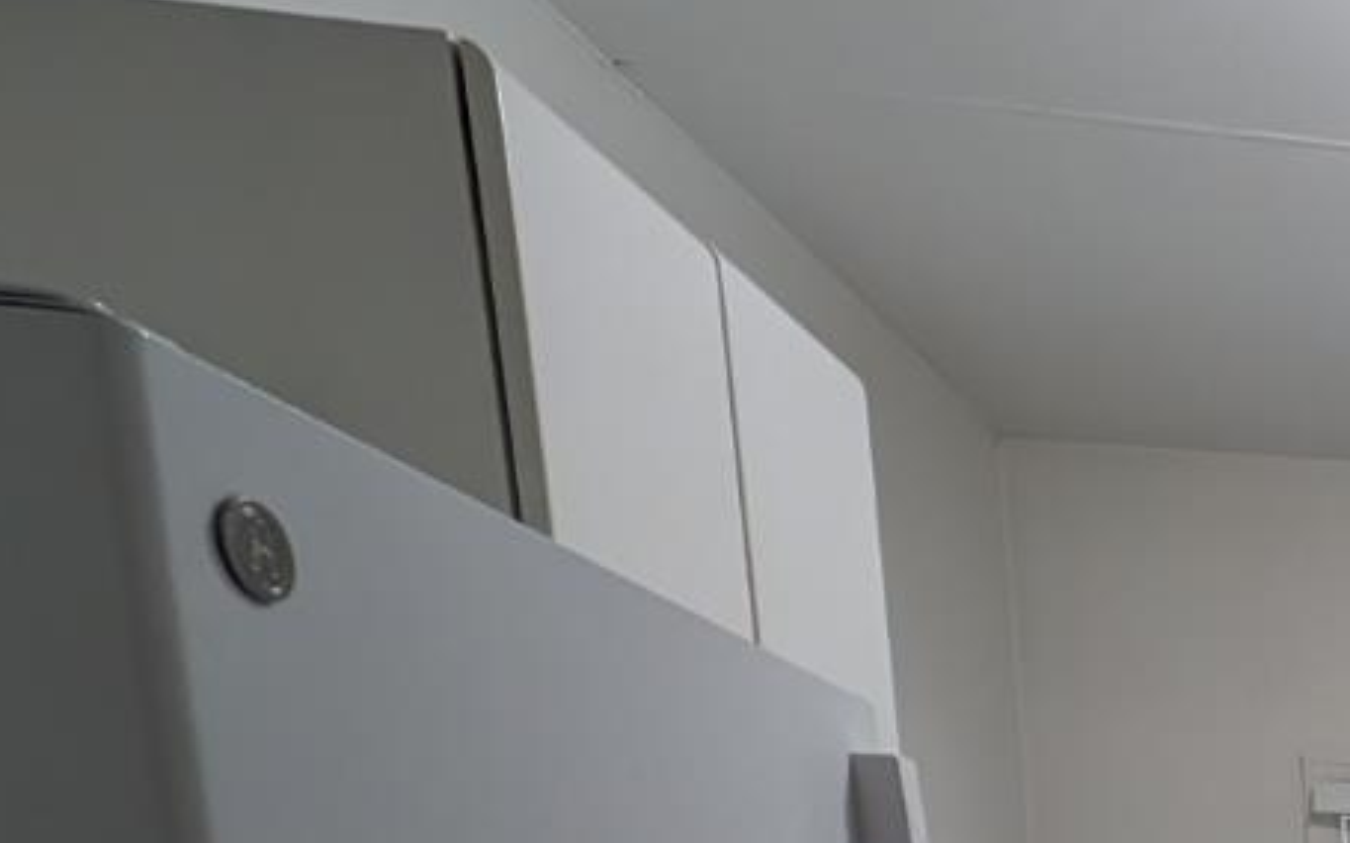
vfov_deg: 24.0
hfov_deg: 29.2
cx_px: 2018
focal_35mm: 42
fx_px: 1545
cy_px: 1269
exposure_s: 1/120
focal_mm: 2.23
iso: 157
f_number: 1.95
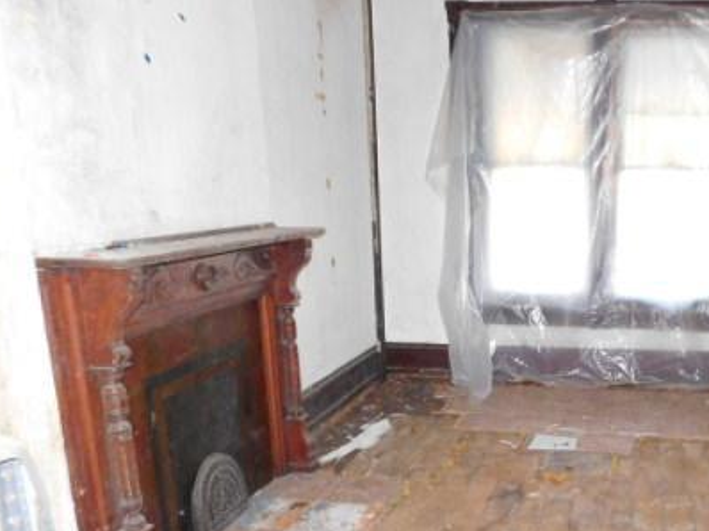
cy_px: 367
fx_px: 757
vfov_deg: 38.1
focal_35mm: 37
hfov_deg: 47.8
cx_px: 554
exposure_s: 1/30
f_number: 3
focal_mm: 4
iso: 450
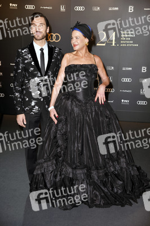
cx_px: 75
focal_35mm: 65
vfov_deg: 31.0
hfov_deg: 20.9
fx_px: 407
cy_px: 113
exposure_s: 1/200
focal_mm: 65
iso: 320
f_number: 5
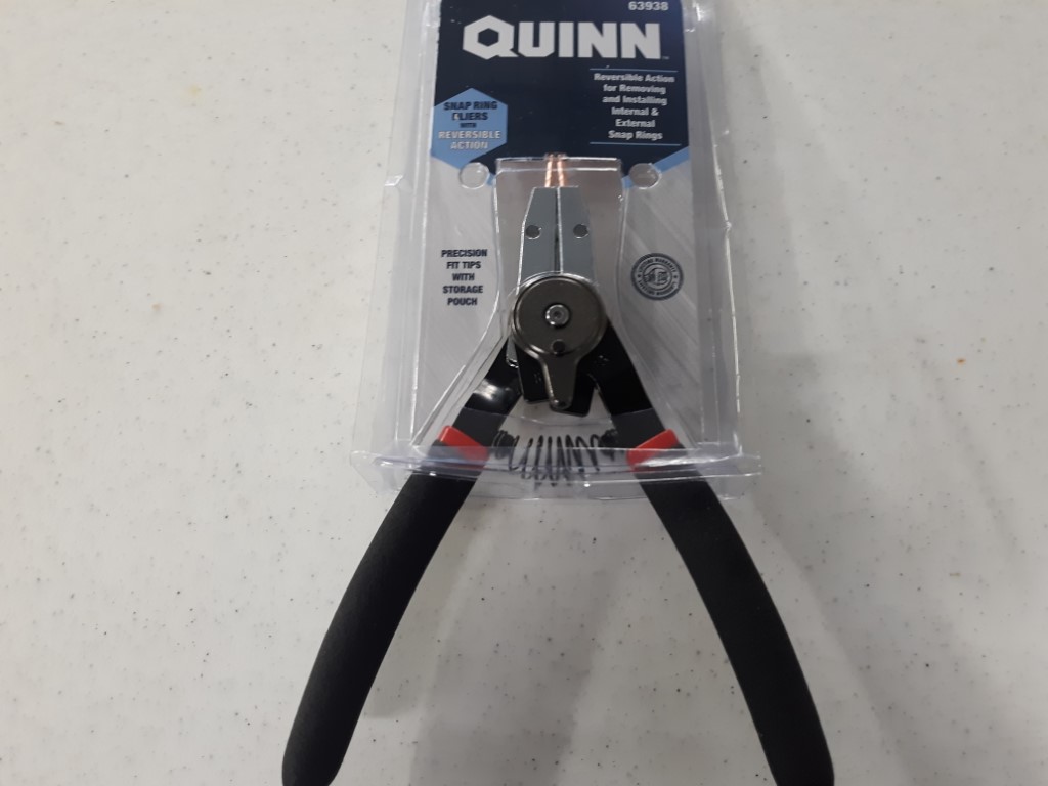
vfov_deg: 49.7
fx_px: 848
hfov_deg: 63.4
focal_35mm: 28
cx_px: 524
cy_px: 393
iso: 125
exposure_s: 1/40
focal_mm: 3.7
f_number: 1.7
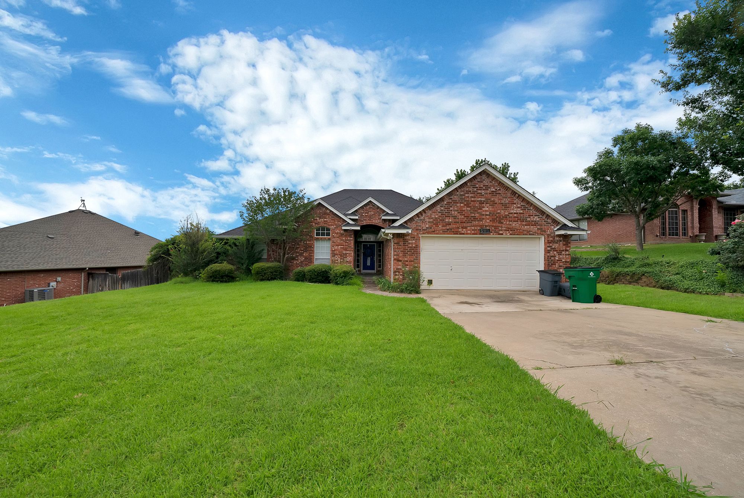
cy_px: 249
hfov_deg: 112.6
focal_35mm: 12
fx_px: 248
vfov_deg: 90.1
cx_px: 372
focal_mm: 12
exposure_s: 1/1000
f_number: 9
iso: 640
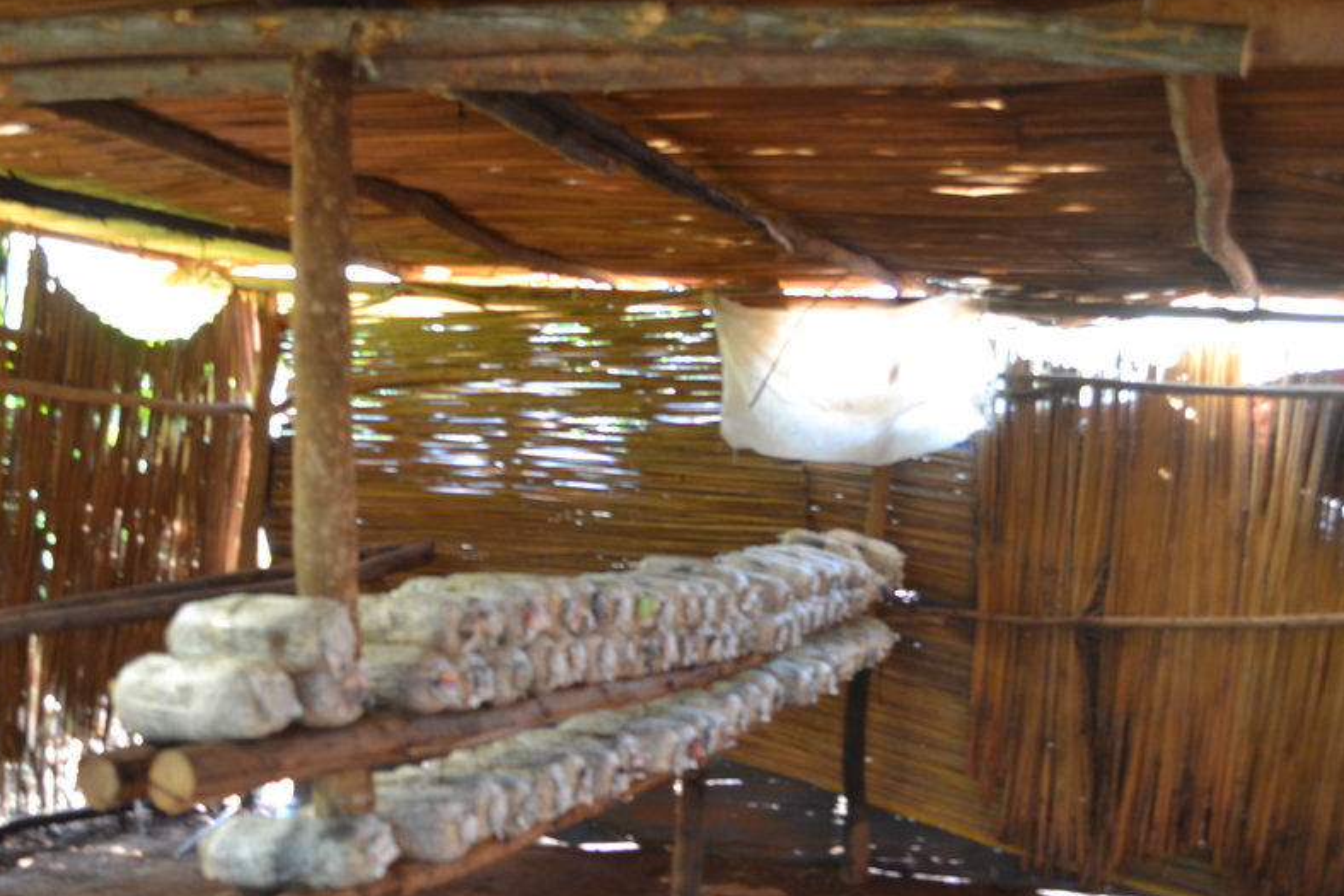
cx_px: 532
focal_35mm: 39
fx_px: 1456
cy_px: 528
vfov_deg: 34.1
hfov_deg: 49.2
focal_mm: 20
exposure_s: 1/15
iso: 400
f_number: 3.8
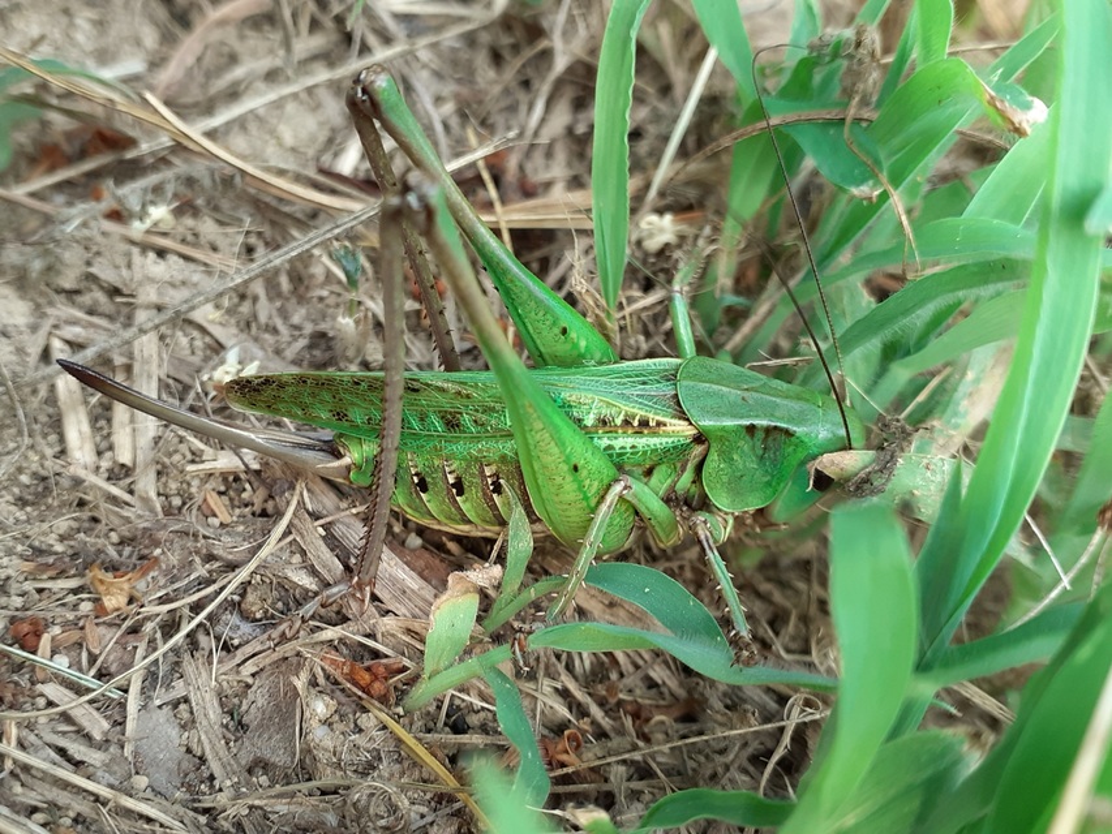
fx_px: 867
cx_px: 556
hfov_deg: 65.3
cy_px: 417
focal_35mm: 27
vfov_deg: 51.4
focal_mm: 3.6
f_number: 1.9
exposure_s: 1/50
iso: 64
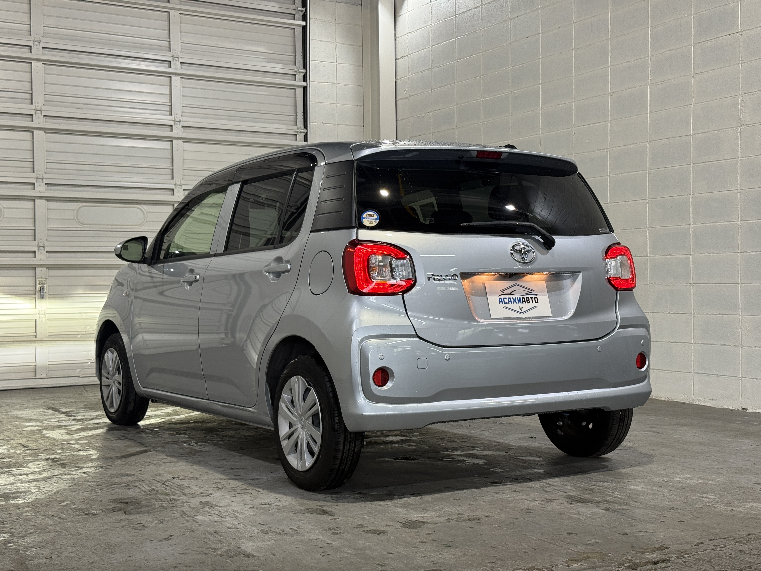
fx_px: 1055
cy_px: 286
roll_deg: +0.6
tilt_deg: +0.0
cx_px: 380
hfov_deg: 39.7
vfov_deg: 30.3
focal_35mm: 48
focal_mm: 6.76
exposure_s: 1/60
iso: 64
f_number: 1.78
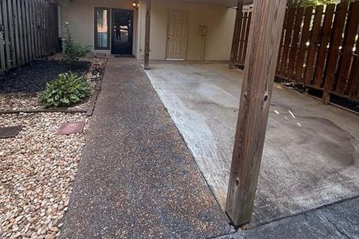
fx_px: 199
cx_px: 177
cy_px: 61
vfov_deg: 58.8
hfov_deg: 84.0
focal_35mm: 20
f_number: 2.2
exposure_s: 1/99
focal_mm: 2.22
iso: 50
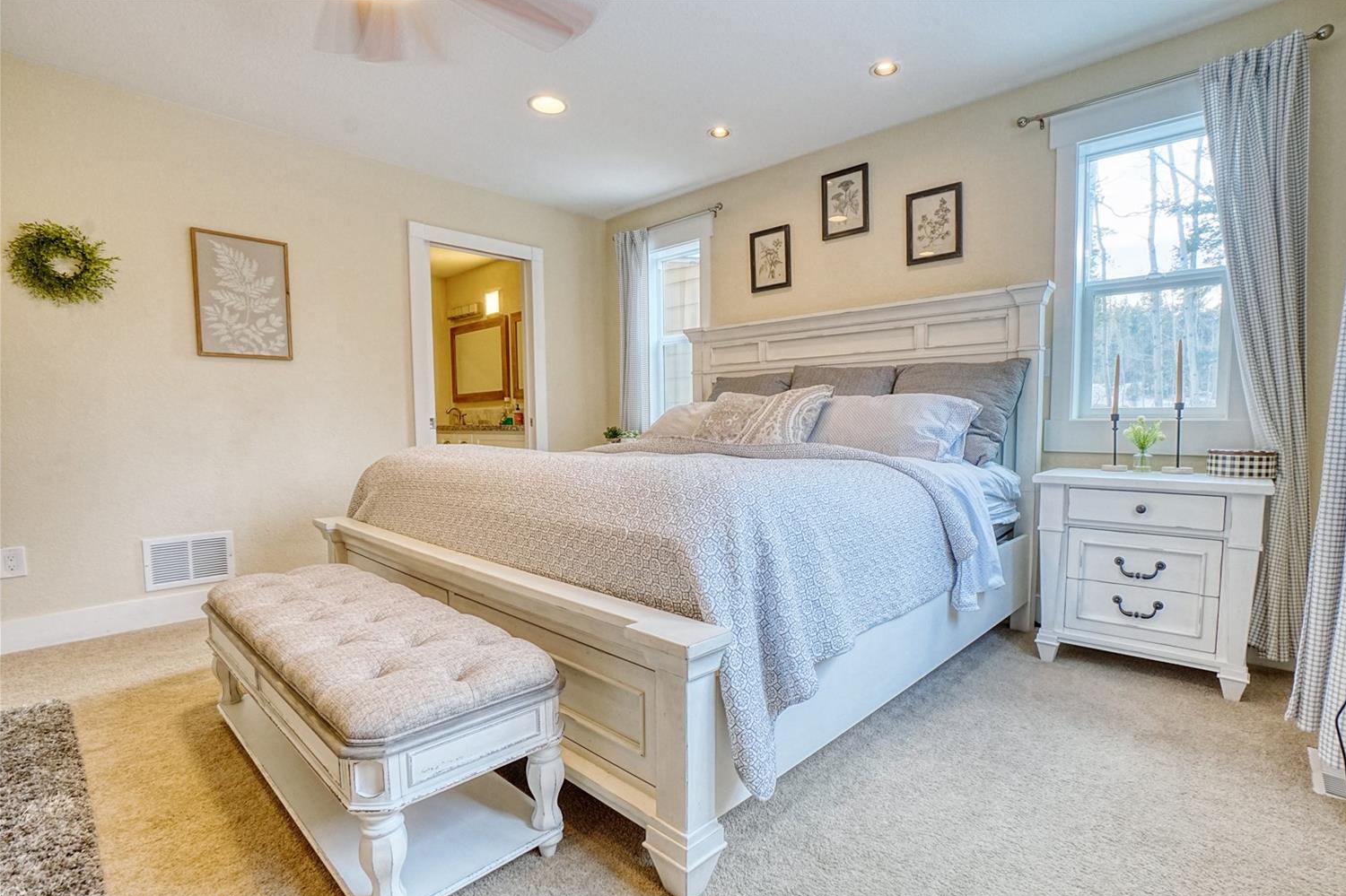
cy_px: 474
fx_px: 598
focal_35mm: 16
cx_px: 717
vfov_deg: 73.6
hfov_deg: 96.6
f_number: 11
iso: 800
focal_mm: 10
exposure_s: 1/8
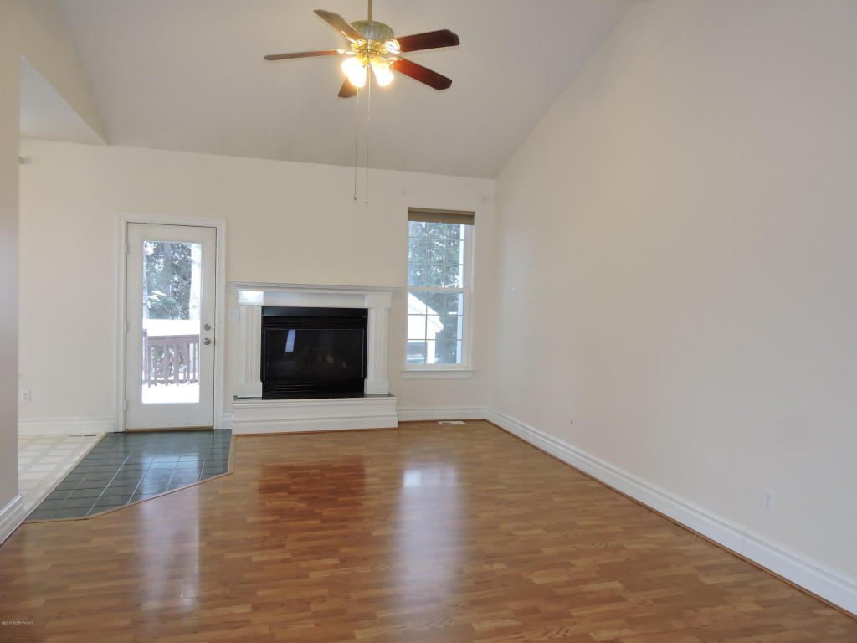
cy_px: 322
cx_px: 428
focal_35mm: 24
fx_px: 594
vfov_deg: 56.8
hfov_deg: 71.6
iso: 250
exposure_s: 1/40
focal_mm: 4.3
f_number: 3.3
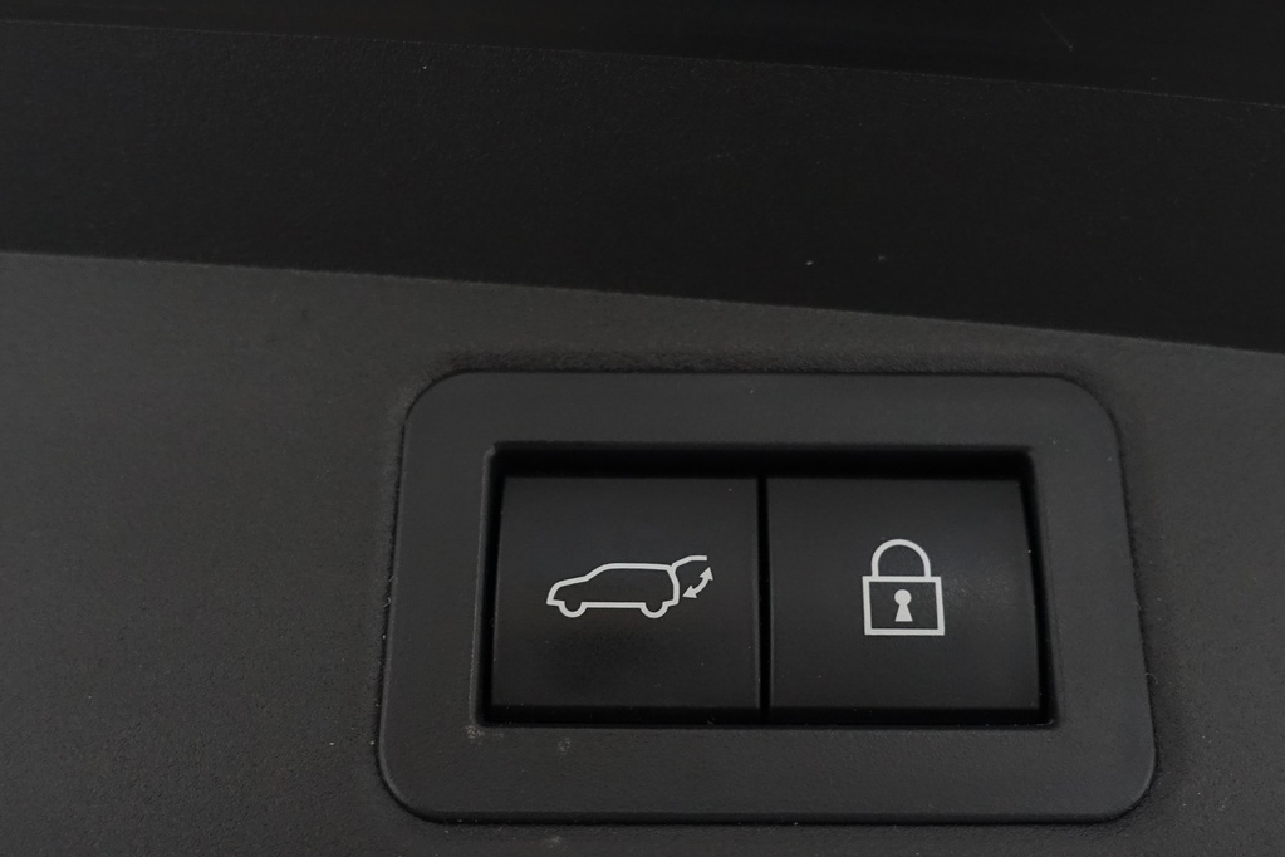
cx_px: 675
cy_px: 500
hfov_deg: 50.7
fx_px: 1356
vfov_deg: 35.0
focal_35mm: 38
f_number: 2.5
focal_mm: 8.8
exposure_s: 1/80
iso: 1000
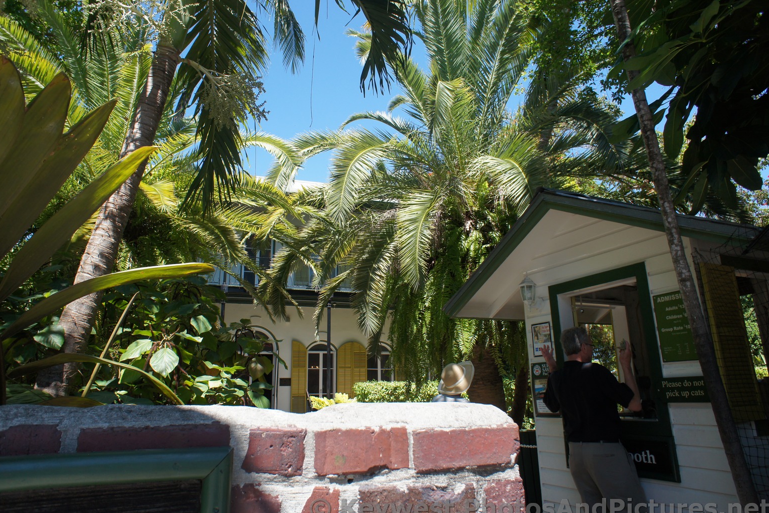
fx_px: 534
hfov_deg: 71.5
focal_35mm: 25
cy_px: 258
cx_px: 373
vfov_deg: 51.3
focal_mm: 16
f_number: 6.3
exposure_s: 1/320
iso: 200
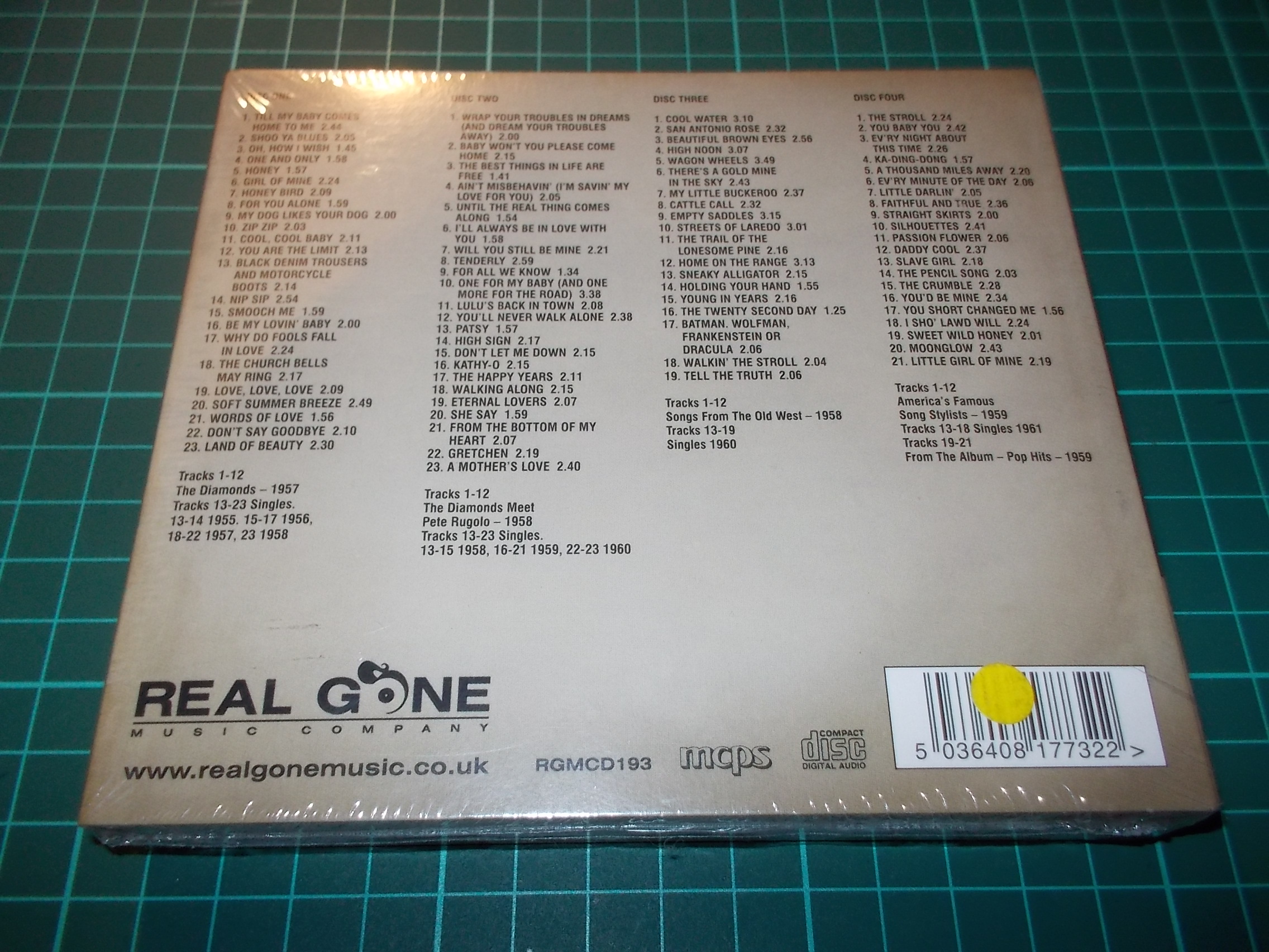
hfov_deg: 61.7
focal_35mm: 29
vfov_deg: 48.2
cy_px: 476
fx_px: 1063
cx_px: 634
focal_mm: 4.1
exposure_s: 1/30
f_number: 3.3
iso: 200
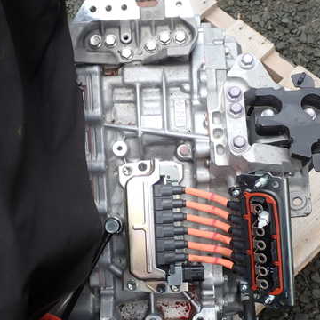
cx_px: 159
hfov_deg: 32.2
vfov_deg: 32.2
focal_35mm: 53
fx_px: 554
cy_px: 164
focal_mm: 6.37
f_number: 3.5
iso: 100
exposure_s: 1/400
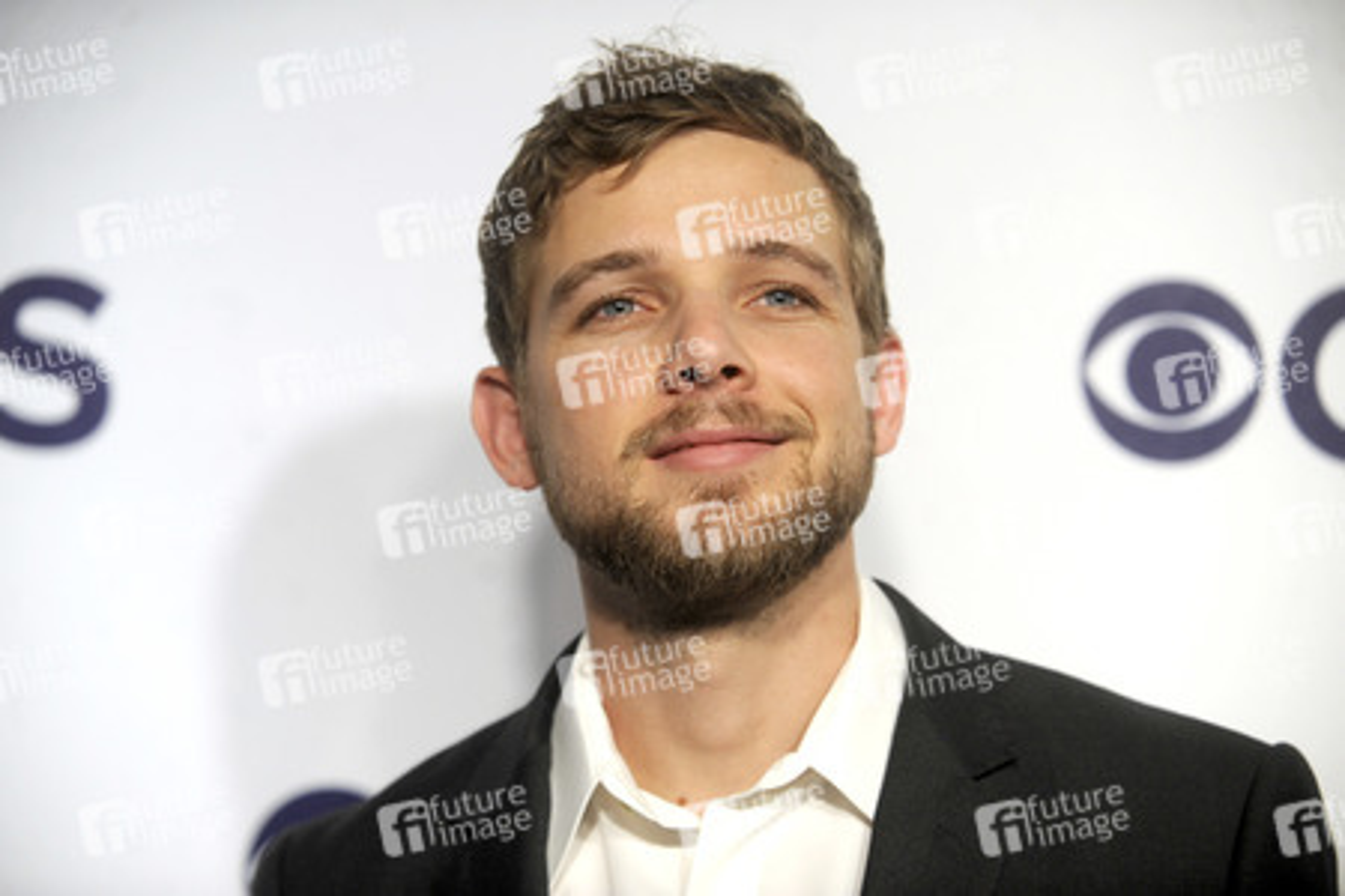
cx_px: 672
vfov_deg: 14.9
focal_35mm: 92
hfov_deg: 22.1
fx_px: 3437
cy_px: 448
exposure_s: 1/400
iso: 800
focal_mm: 92
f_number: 4
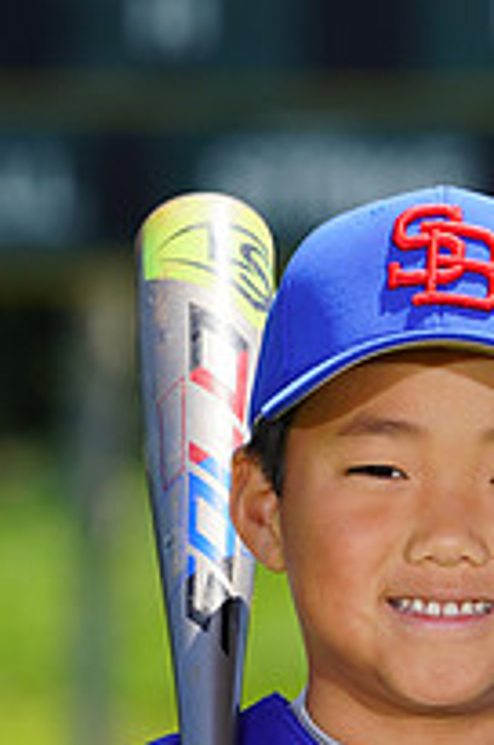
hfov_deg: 1.8
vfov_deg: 2.7
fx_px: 16046
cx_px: 354
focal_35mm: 777
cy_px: 818
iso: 100
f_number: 8
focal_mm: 274
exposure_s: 1/250
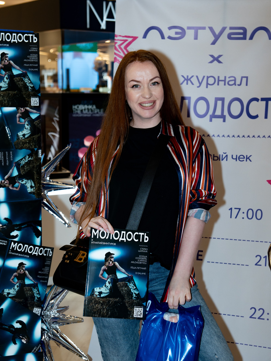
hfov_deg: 21.0
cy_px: 176
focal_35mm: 70
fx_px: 731
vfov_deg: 27.8
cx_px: 136
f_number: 3.5
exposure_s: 1/320
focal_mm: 43
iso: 400
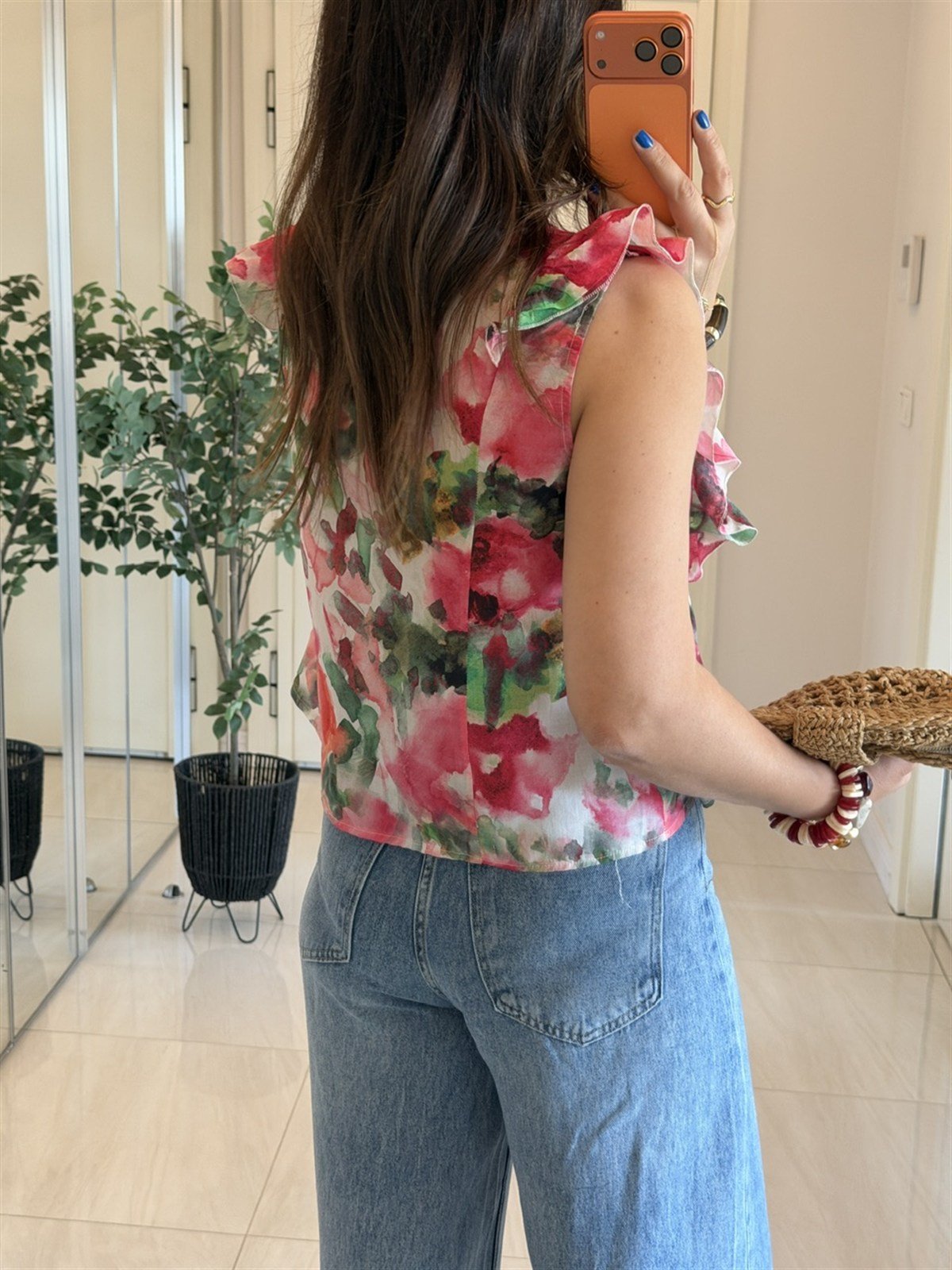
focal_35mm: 48
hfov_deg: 30.3
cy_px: 635
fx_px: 1760
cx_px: 476
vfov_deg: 39.7
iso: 200
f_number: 1.78
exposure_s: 1/60
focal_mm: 6.76
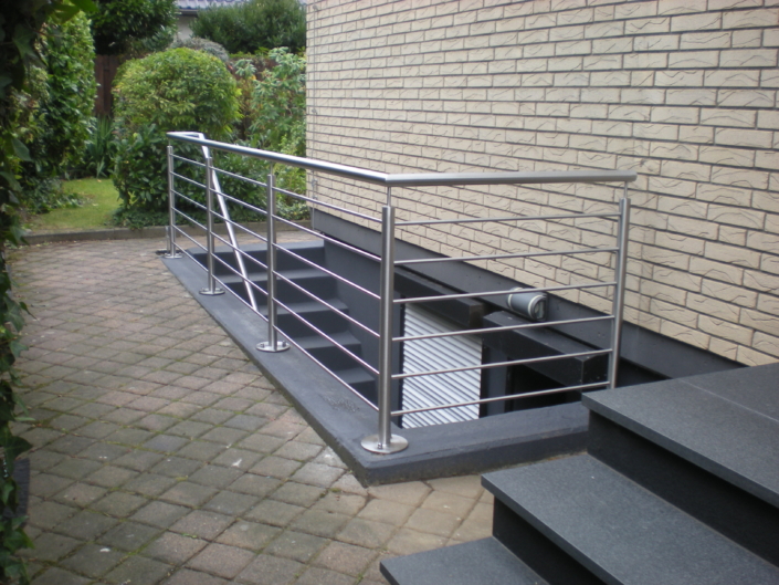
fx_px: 855
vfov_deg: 37.7
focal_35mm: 38
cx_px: 390
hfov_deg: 49.0
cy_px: 292
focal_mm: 6.3
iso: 64
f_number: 3.1
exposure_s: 1/84.6
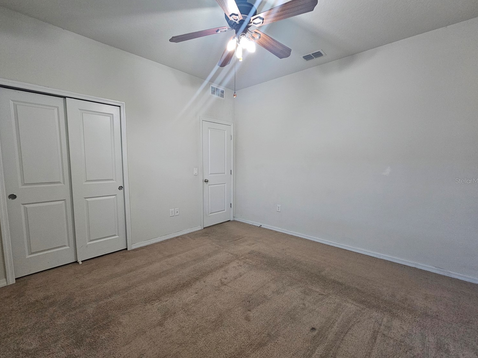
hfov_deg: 102.0
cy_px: 181
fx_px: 193
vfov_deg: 85.7
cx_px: 228
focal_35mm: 14
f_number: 2.2
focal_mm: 2.2
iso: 250
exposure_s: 1/60
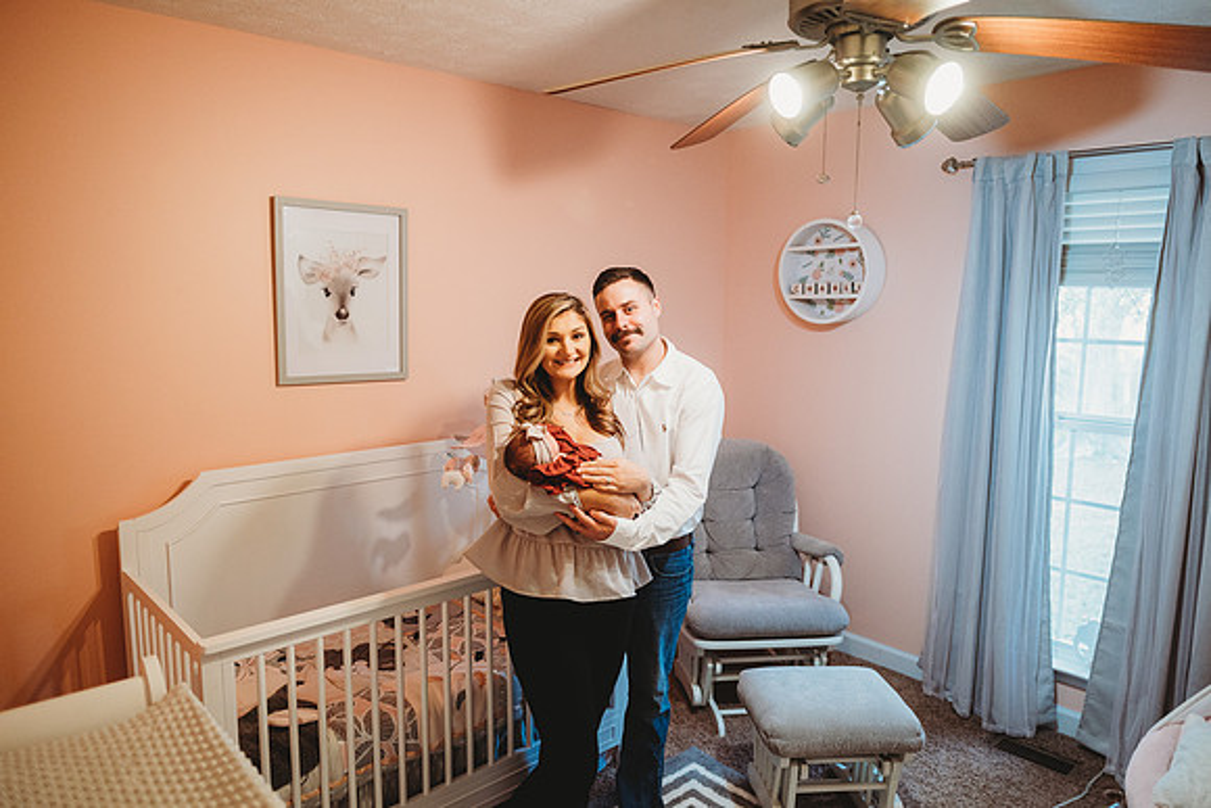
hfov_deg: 73.7
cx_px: 606
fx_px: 807
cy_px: 404
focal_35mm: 24
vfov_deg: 53.2
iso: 1250
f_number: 1.8
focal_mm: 24
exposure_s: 1/160
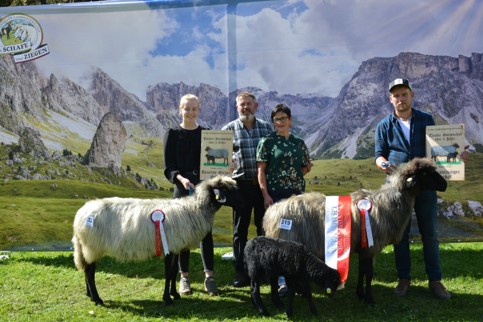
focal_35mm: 38
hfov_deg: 51.3
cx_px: 242
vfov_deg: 35.5
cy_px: 161
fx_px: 503
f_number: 8
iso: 200
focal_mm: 25
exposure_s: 1/250
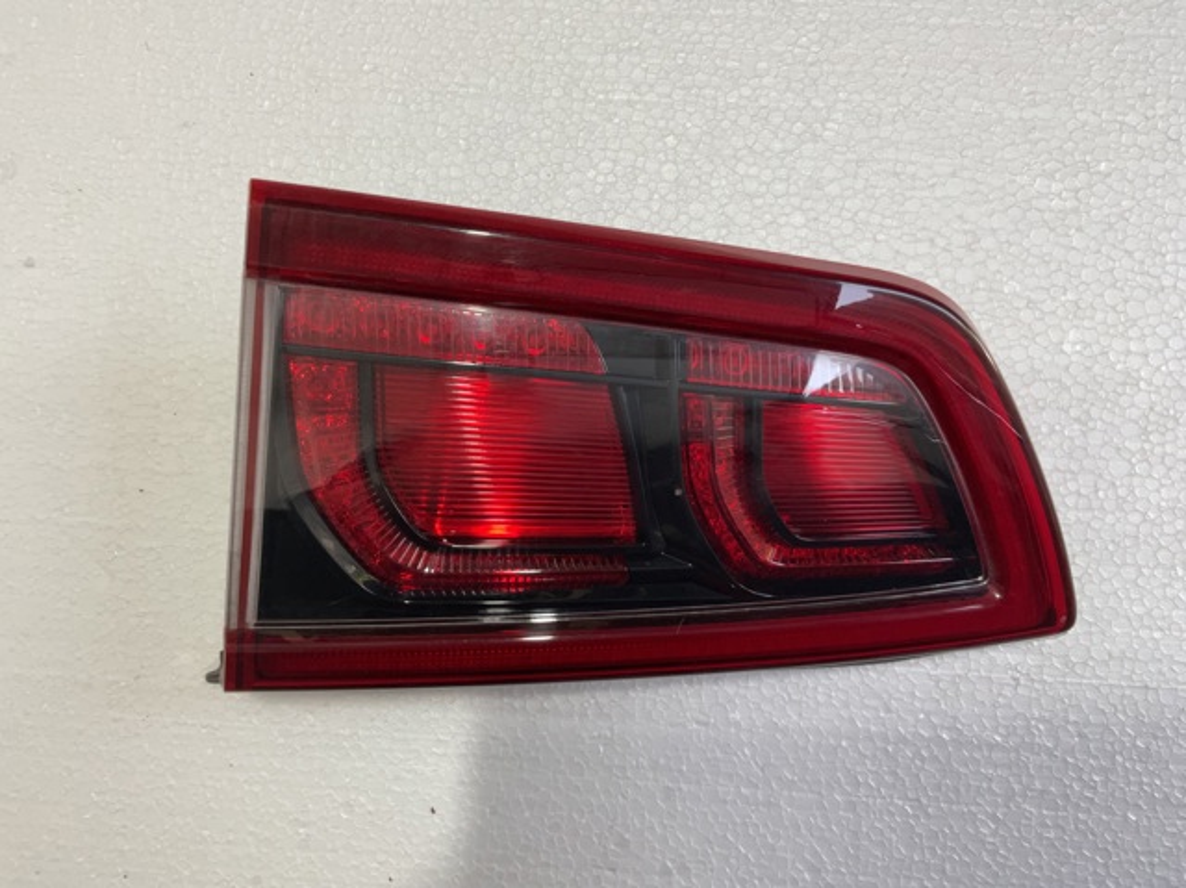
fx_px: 993
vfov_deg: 48.2
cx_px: 593
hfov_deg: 61.7
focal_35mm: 29
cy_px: 444
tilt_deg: -86.7
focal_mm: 3
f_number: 1.8
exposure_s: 1/100
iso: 40
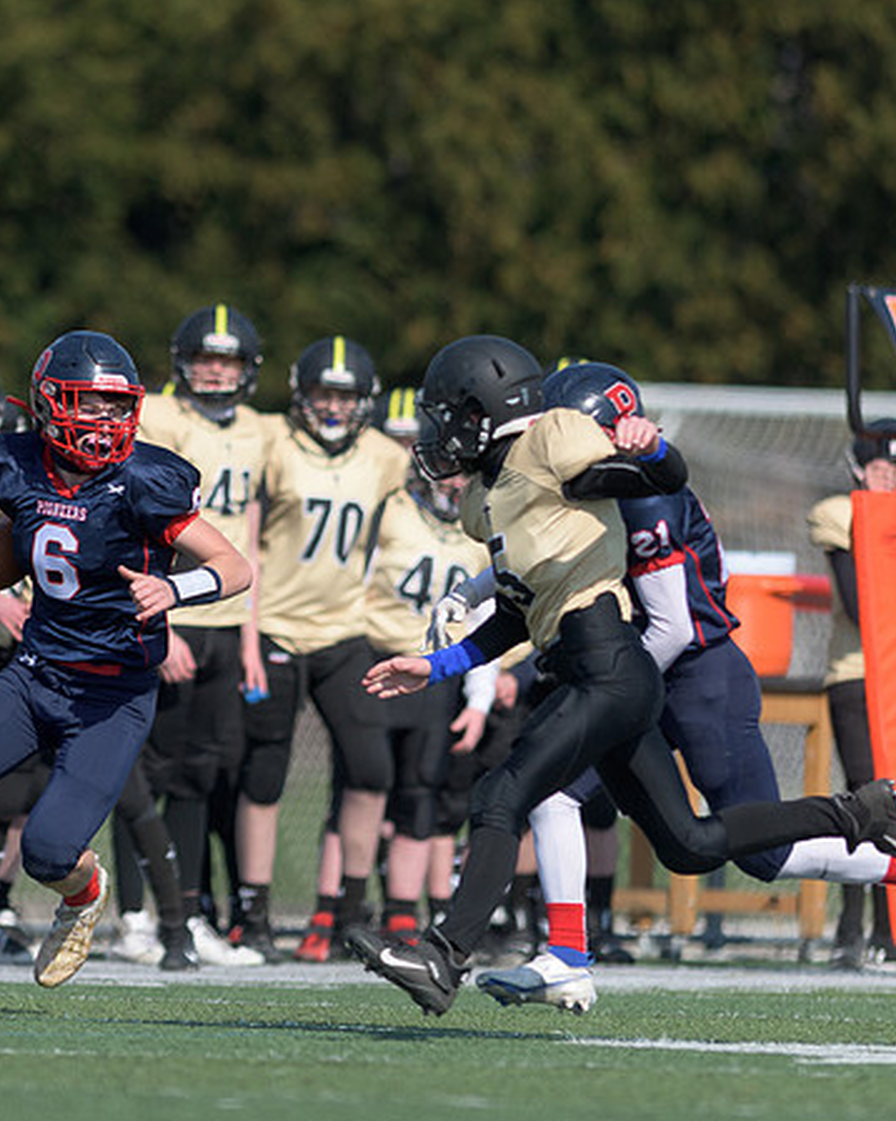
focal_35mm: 674
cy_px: 358
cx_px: 125
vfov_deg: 2.9
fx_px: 22357
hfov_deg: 2.3
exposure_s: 1/5000
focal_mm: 300
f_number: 2.8
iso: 200
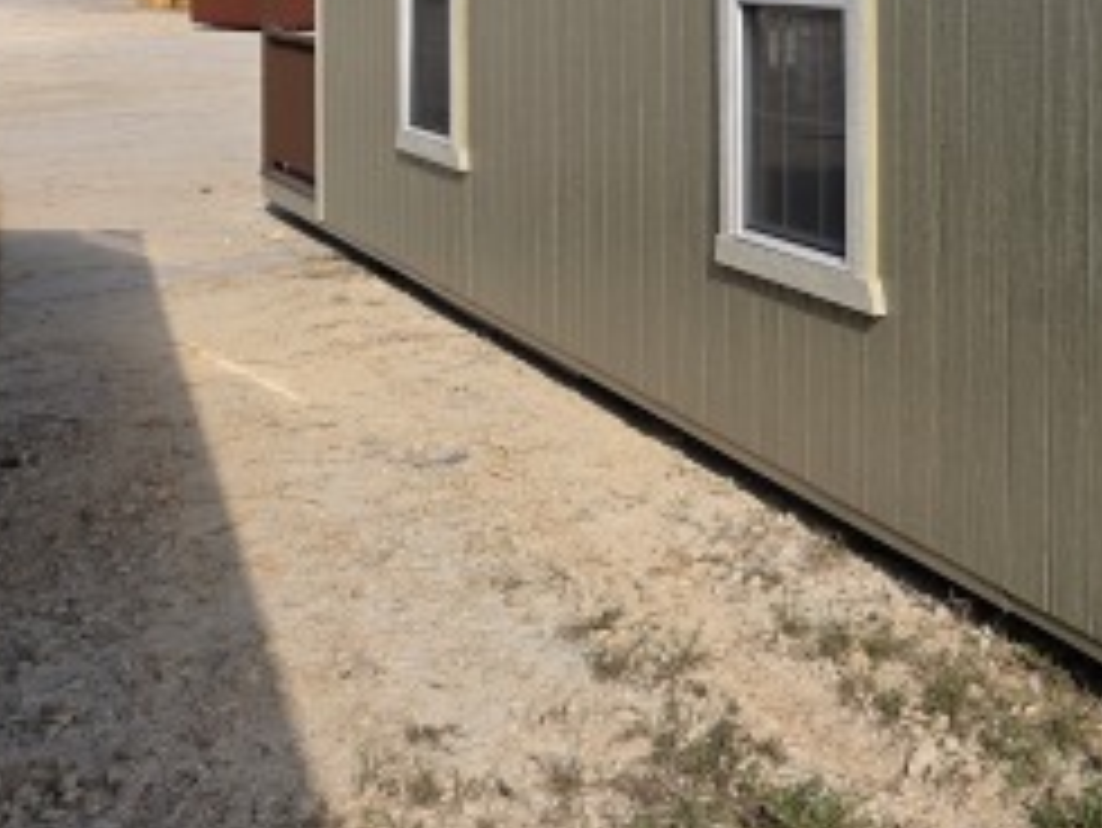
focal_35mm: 60
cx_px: 1372
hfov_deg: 27.6
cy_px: -72
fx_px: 1911
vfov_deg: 23.1
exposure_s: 1/7939
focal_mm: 6.5
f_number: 1.4
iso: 50
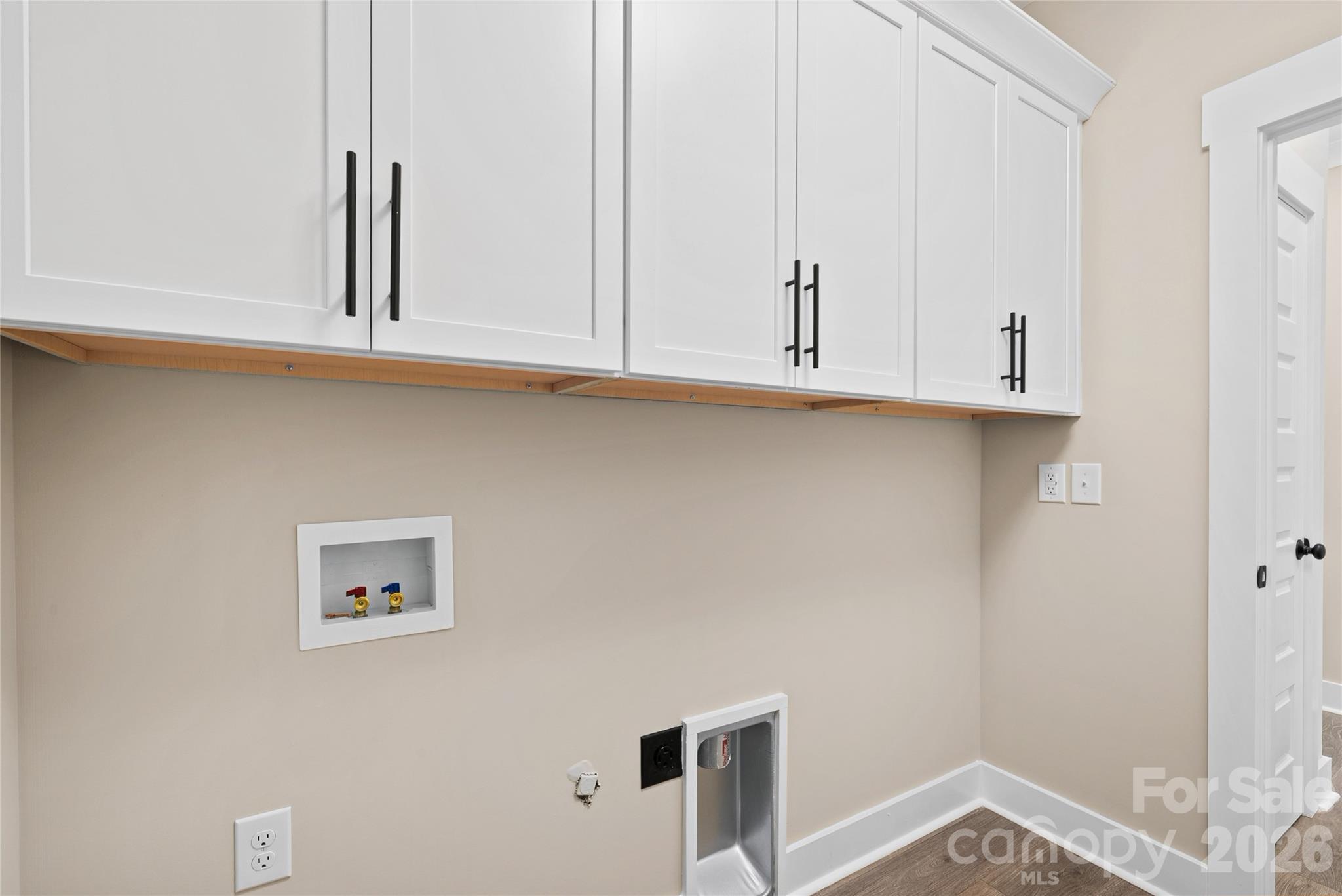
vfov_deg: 81.3
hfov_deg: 104.2
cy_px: 448
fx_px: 522
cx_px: 671
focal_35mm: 14
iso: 100
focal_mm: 14
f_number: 11
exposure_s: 2.5
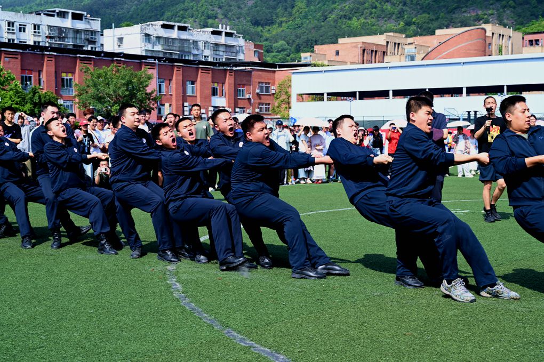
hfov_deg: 36.3
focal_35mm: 55
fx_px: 831
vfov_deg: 24.6
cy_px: 181
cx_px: 272
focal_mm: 55
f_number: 7.1
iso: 100
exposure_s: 1/200
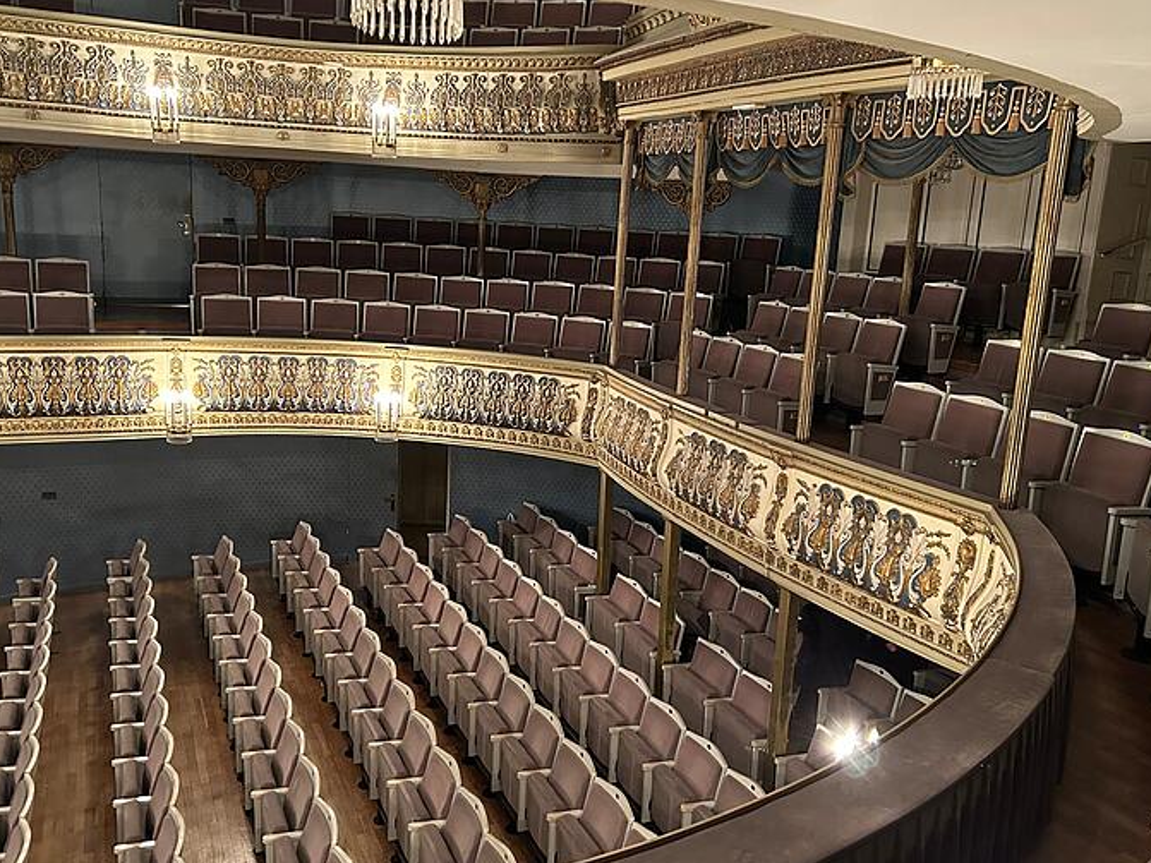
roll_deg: -2.8
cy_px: 431
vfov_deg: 45.4
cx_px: 569
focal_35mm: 31
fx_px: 1031
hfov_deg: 58.4
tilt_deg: -12.2
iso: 500
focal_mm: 5.7
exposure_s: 1/33
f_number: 1.5
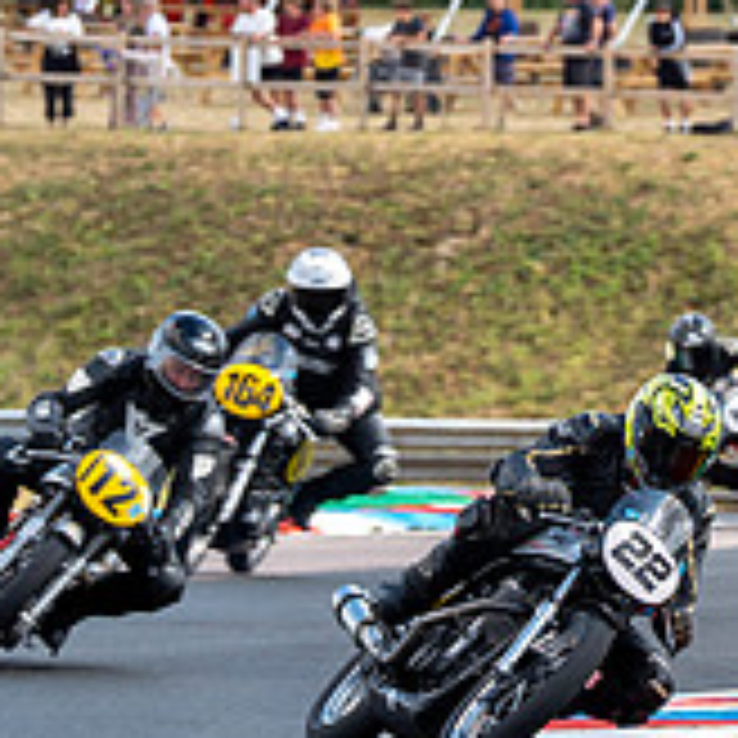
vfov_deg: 2.9
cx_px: 630
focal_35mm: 602
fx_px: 14520
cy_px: 52
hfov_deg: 2.9
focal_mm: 200
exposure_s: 1/400
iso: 125
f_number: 6.3
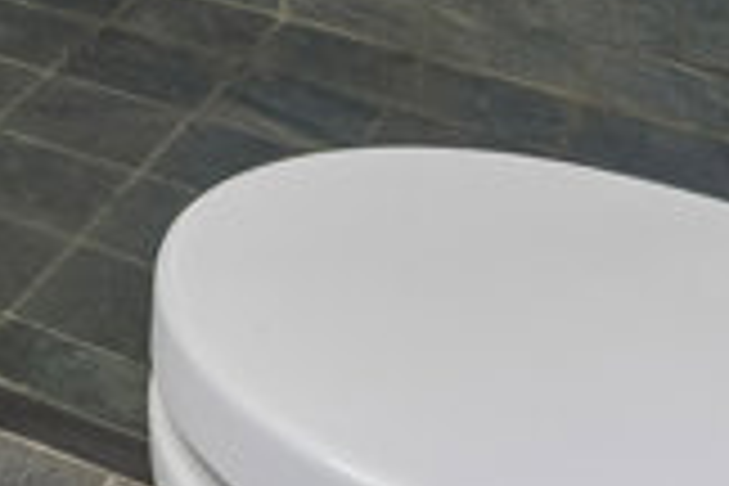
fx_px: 2055
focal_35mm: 101
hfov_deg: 16.9
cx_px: -549
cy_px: -700
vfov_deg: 11.2
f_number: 6.3
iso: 800
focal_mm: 20.5
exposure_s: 1/8
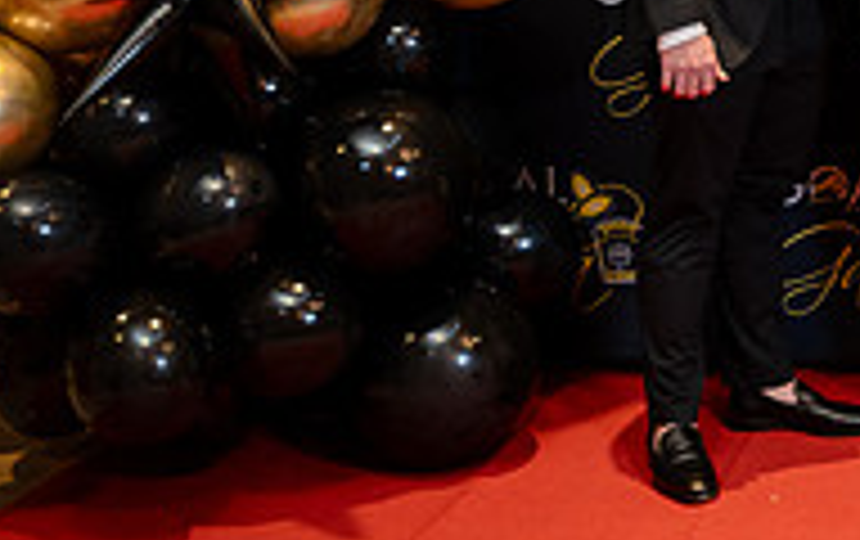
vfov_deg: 13.9
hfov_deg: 20.5
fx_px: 2113
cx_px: 1187
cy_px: -184
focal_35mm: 90
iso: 1000
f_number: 2.8
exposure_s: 1/100
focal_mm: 28
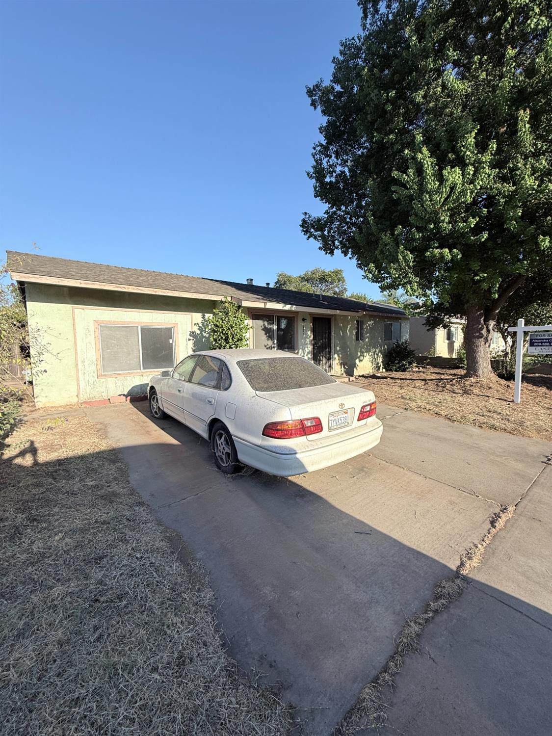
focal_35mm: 14
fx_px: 298
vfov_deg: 102.1
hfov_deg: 85.7
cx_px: 276
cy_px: 368
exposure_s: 1/1464
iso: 50
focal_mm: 2.22
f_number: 2.2
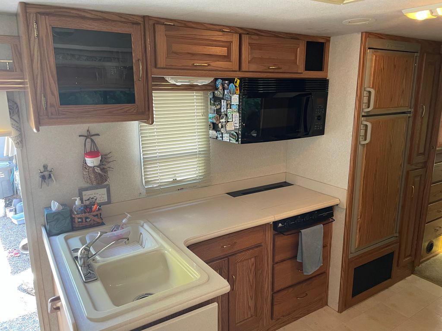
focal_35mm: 26
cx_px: 221
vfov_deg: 53.1
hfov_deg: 67.3
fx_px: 332
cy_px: 166
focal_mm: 4.2
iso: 200
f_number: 1.6
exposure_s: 1/60
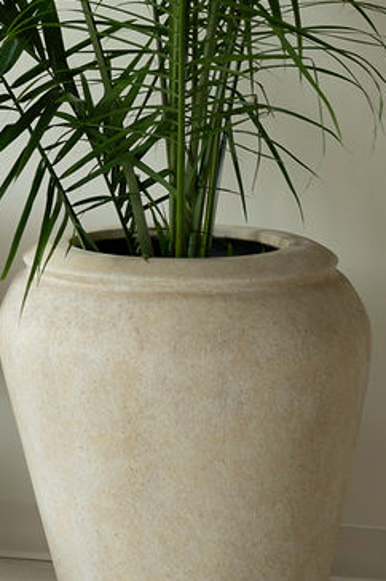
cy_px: -232
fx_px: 2385
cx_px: -424
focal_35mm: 148
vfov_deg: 13.3
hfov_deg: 8.7
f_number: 2.5
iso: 250
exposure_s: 1/160
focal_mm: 35
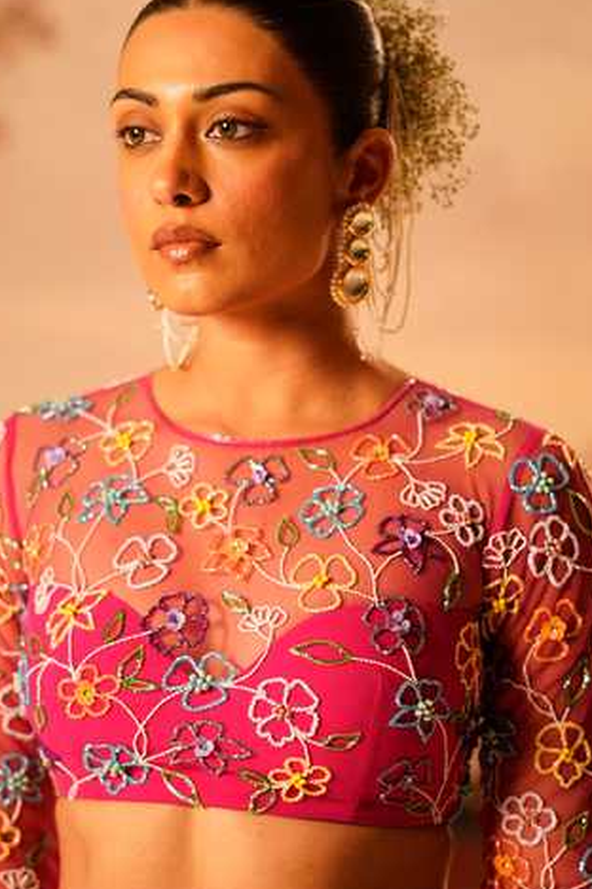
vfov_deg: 24.2
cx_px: 281
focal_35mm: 84
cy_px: 414
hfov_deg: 16.2
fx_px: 2075
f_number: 1.8
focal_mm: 50
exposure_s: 1/125
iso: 400
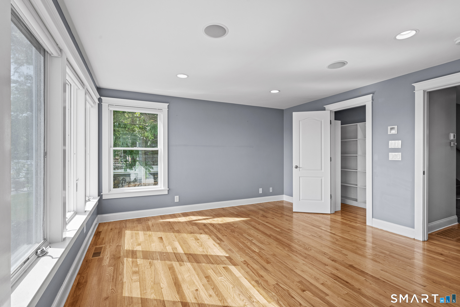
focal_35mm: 16
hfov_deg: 95.0
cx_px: 230
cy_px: 154
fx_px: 211
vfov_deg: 72.1
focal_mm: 16.5
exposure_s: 1/25
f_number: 9
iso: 320
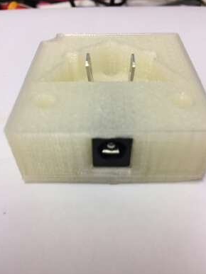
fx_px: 238
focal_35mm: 30
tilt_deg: -46.5
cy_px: 140
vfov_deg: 60.0
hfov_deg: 46.8
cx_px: 104
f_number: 2.2
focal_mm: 4.15
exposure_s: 1/33
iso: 80
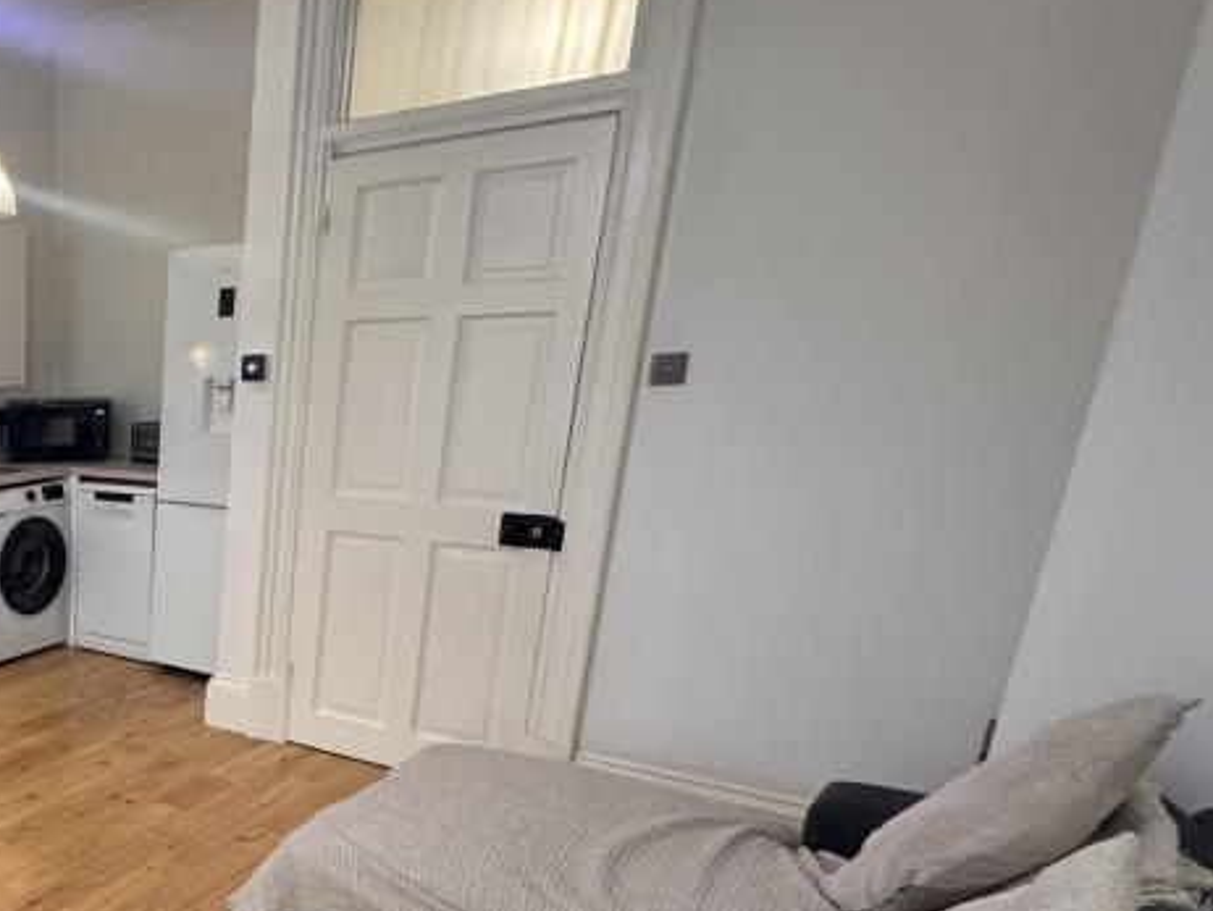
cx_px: -126
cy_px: 677
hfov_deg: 44.3
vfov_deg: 44.1
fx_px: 1087
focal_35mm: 31
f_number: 2.2
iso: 320
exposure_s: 1/50
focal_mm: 2.22
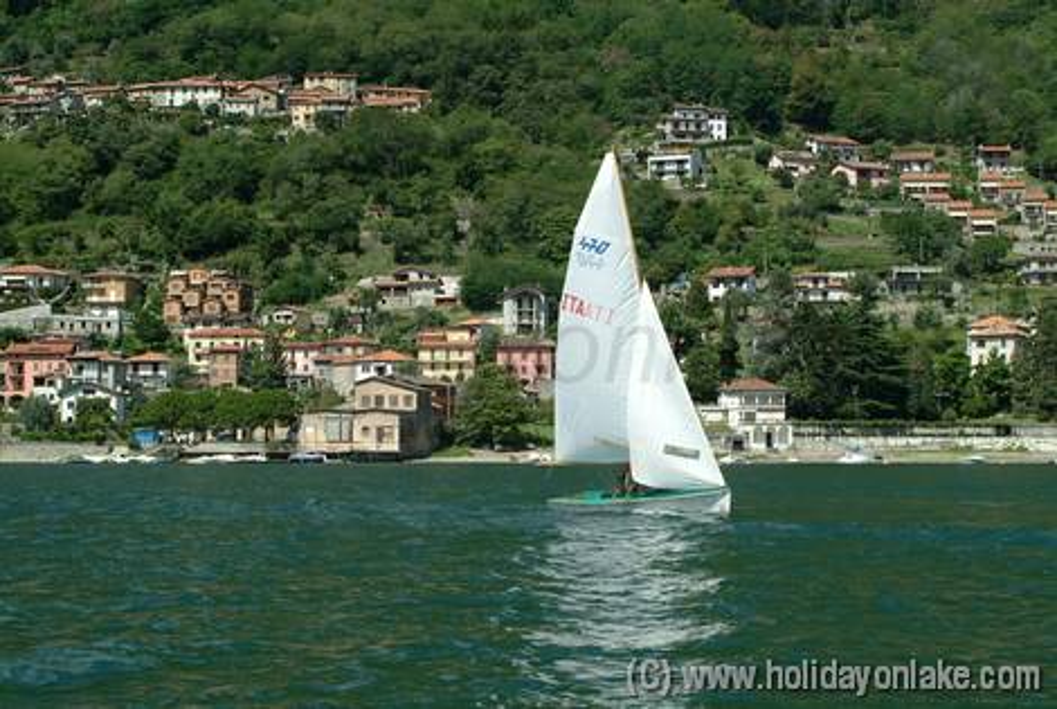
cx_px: 528
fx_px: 1720
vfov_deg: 23.3
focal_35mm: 58
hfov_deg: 34.2
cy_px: 354
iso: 200
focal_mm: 39
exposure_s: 1/500
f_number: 8
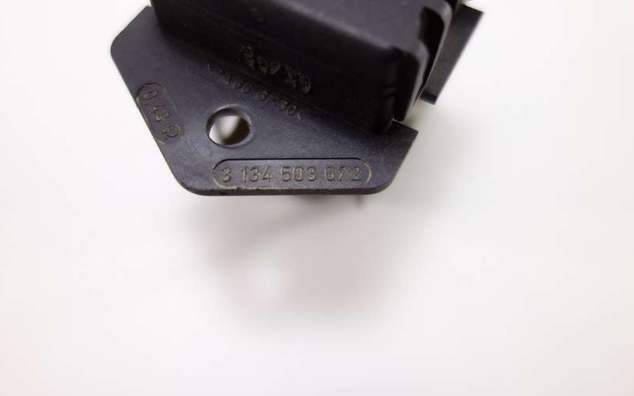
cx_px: 313
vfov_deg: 43.1
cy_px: 200
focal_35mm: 29
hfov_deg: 64.6
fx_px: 501
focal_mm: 10.4
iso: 125
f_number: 1.8
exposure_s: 1/100
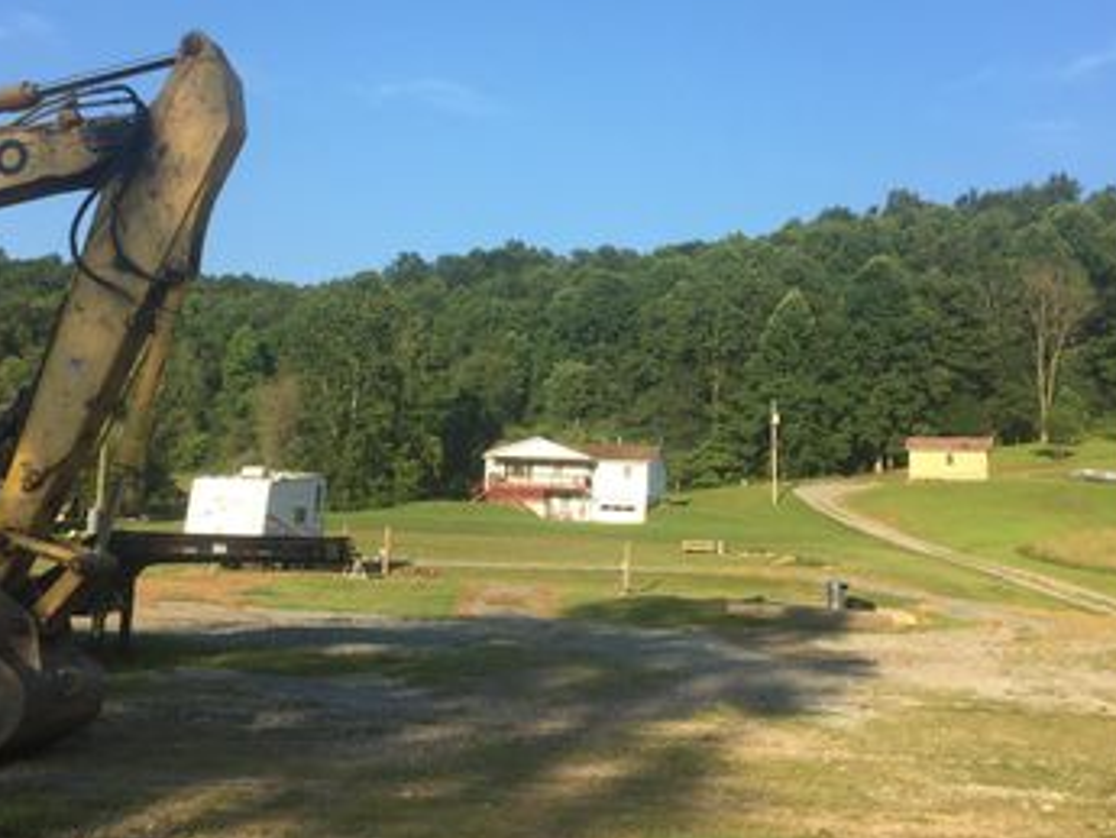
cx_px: 518
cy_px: 345
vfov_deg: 34.3
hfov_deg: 44.7
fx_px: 1355
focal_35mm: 42
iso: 32
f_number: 2.2
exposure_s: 1/860
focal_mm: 4.15
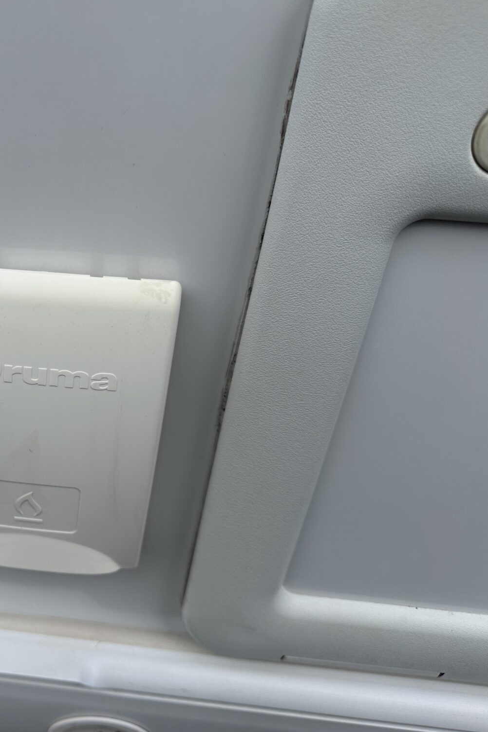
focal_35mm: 34
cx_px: 8
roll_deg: -1.9
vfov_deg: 55.8
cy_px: 370
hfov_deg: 35.4
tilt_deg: -33.4
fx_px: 692
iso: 80
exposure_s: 1/4184
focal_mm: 6.86
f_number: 1.78
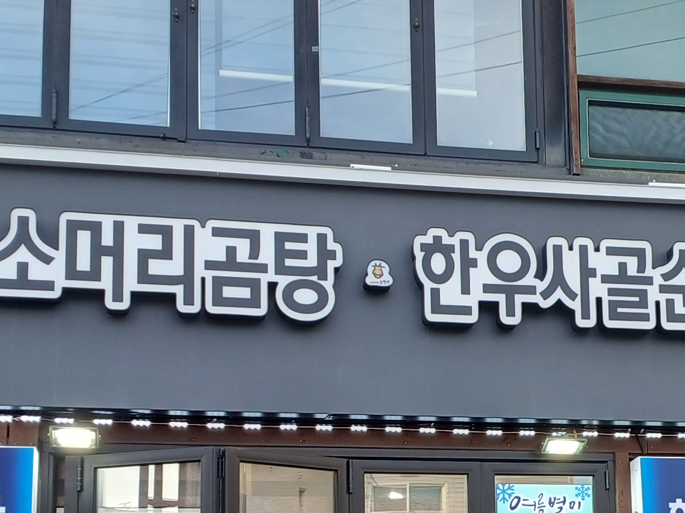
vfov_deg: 20.0
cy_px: 477
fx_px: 1425
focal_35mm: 72
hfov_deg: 26.7
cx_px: 505
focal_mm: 5.06
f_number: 1.8
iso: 20
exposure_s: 1/60
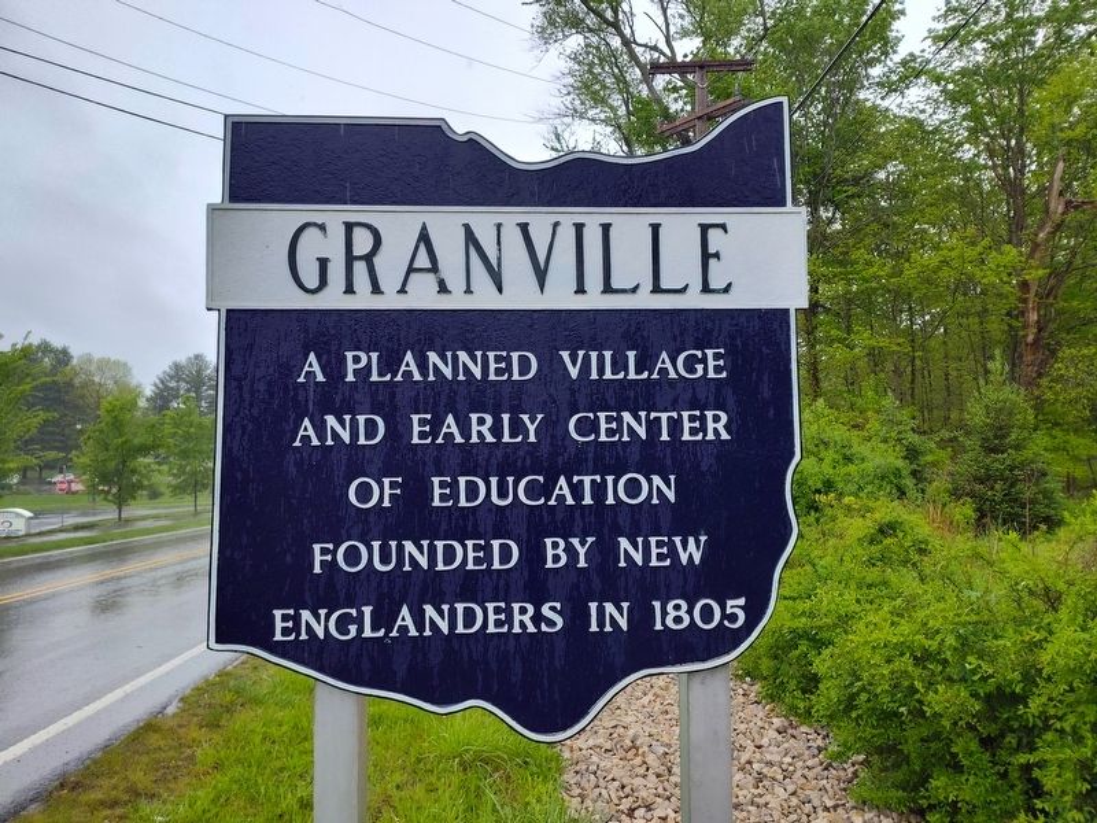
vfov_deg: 58.9
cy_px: 412
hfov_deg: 73.9
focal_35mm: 23
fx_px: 729
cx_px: 548
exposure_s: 1/200
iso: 109
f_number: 1.8
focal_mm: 5.56
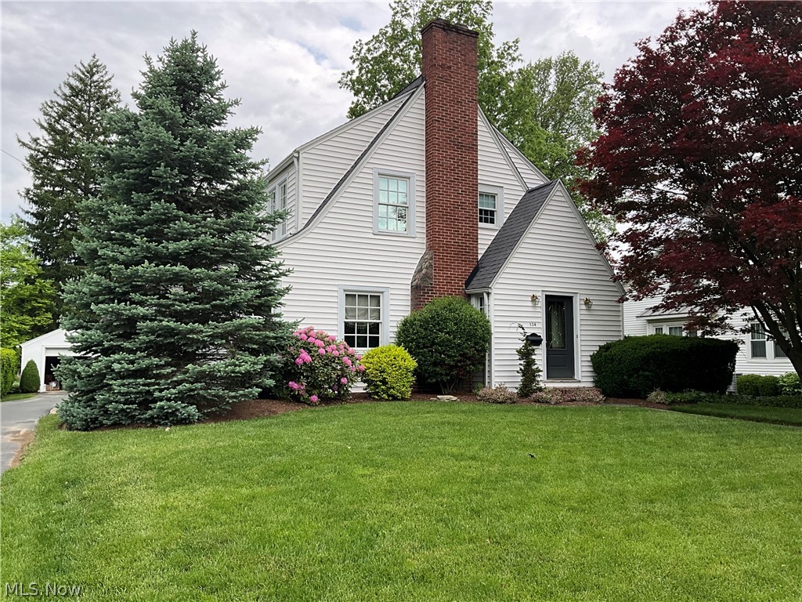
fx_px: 672
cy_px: 301
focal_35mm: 29
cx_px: 401
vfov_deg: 48.2
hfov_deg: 61.7
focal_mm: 3
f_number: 1.8
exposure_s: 1/231
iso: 20
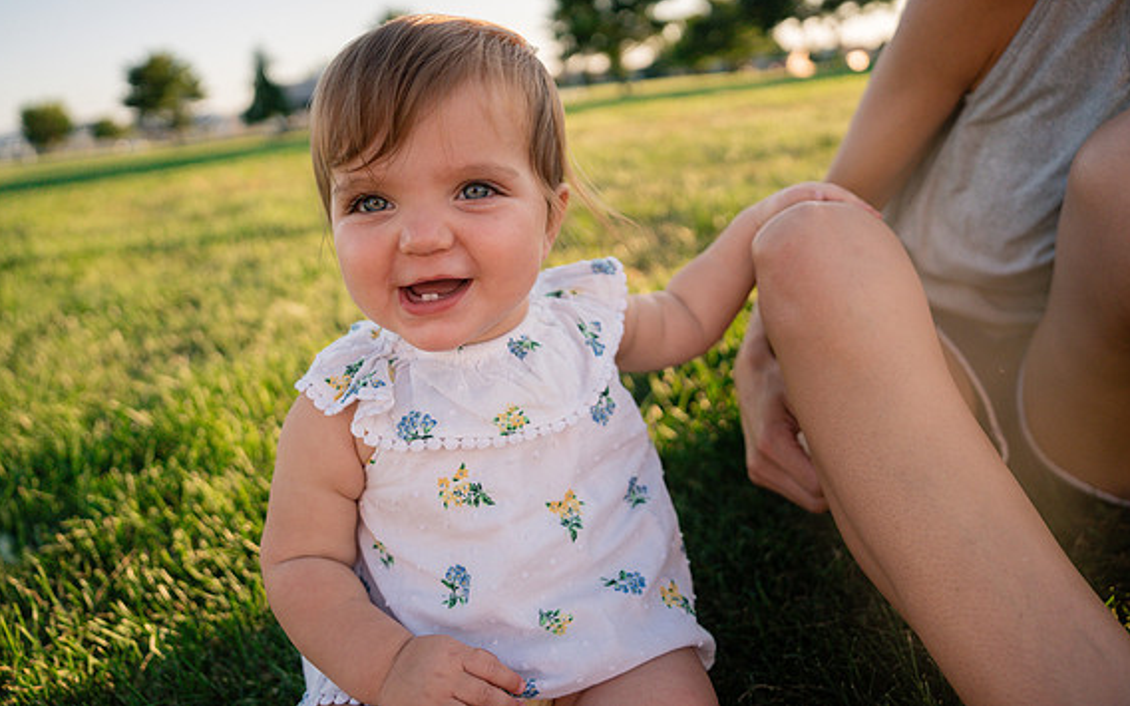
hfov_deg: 72.5
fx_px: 770
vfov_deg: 49.2
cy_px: 325
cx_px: 565
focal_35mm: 25
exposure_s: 1/3200
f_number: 2.8
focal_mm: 24
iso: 400
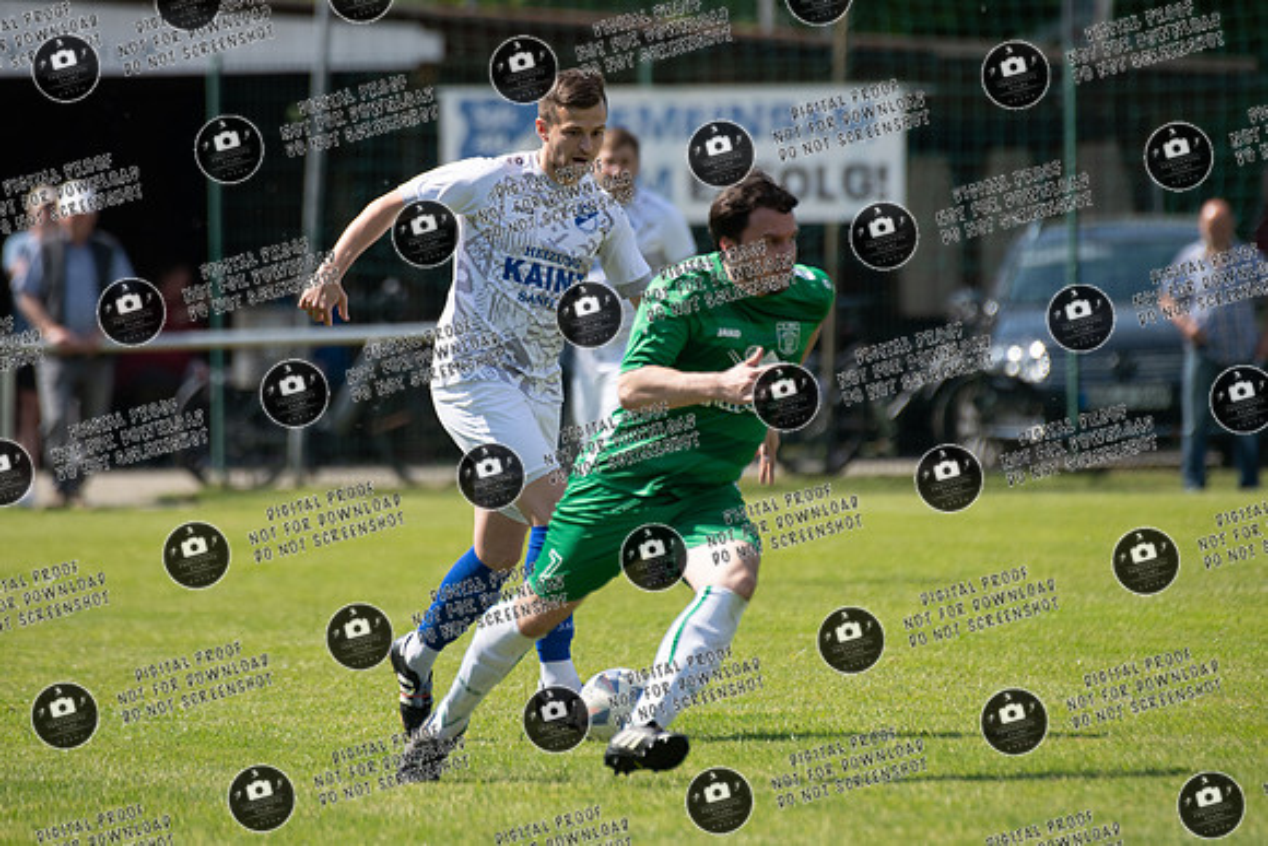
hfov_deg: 3.9
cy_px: 355
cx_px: 634
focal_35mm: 525
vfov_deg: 2.6
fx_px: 18506
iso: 450
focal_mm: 440
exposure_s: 1/1600
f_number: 5.6
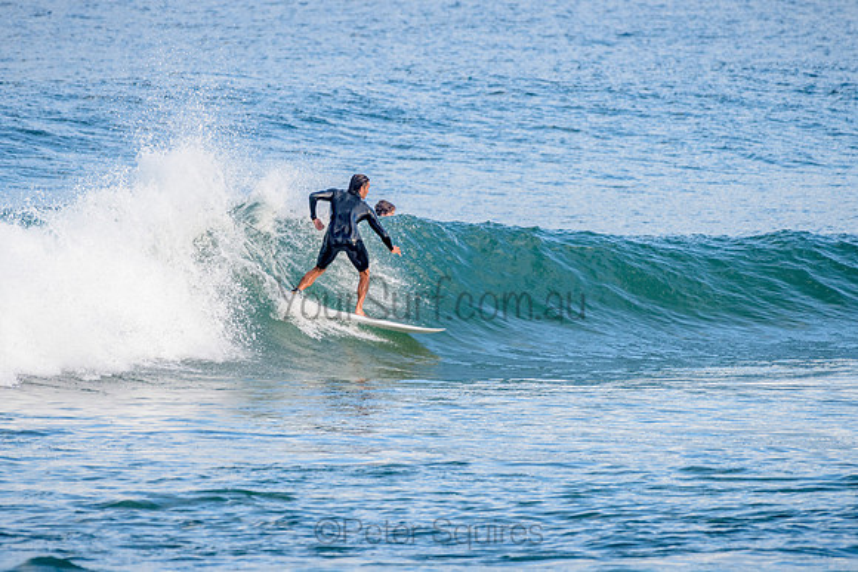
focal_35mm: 612
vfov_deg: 2.2
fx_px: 14590
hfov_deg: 3.4
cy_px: 286
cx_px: 429
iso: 360
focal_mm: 500
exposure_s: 1/1250
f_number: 5.6
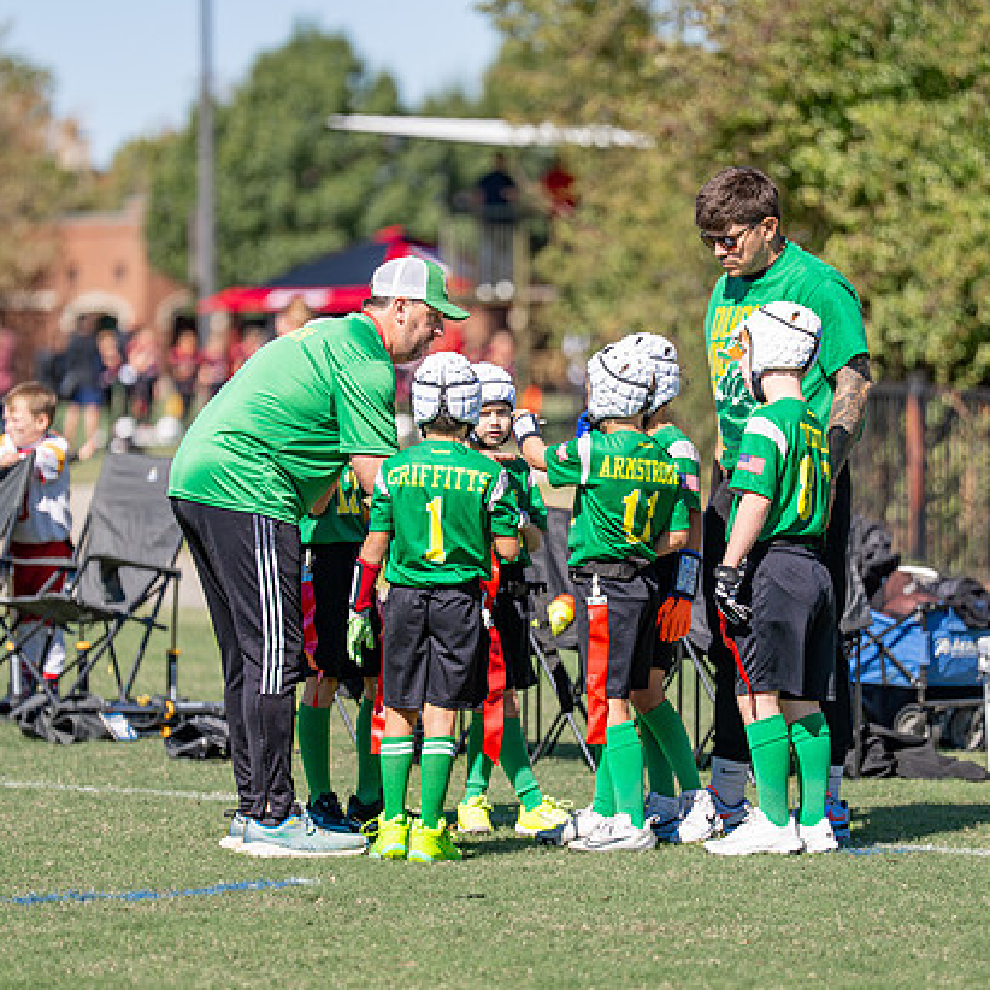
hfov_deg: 7.3
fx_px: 7798
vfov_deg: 7.3
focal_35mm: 241
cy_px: 503
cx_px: 551
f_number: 2.8
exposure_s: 1/3200
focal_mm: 175
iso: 200
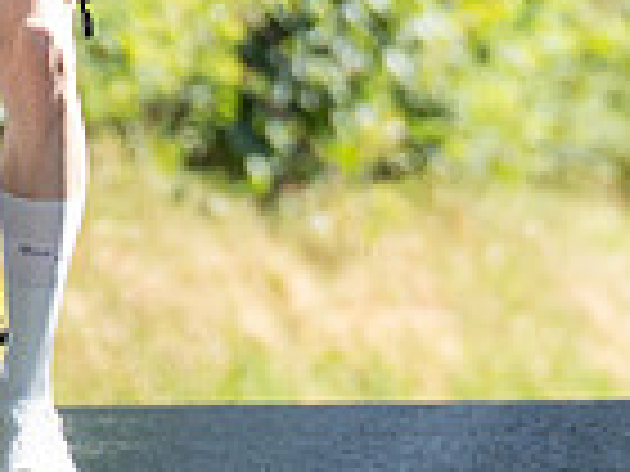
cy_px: 516
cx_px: -165
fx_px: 36327
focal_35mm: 1996
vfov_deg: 0.7
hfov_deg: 1.0
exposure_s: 1/1000
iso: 500
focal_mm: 200
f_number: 4
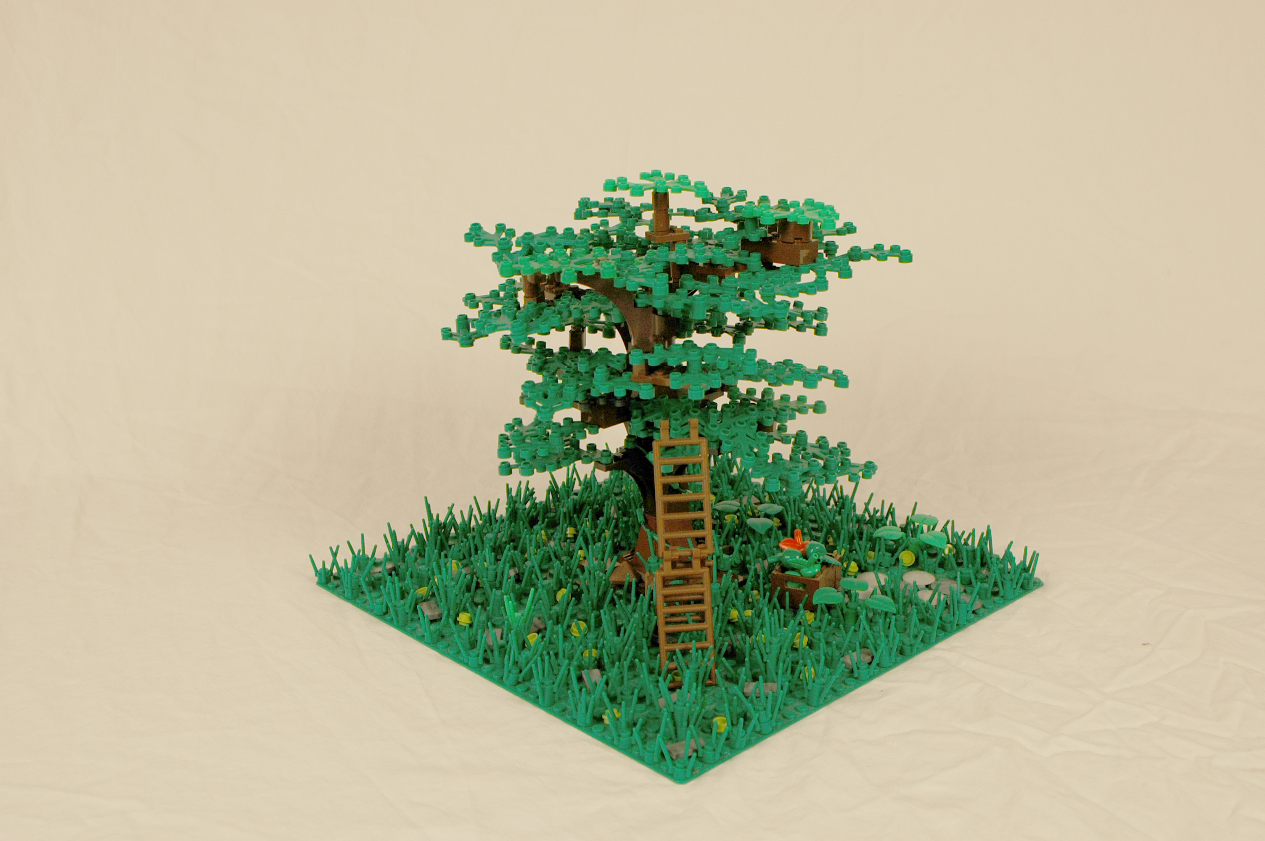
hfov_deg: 43.6
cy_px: 420
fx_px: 1580
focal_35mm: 45
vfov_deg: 29.8
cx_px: 632
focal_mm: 30
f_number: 9
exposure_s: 1/100
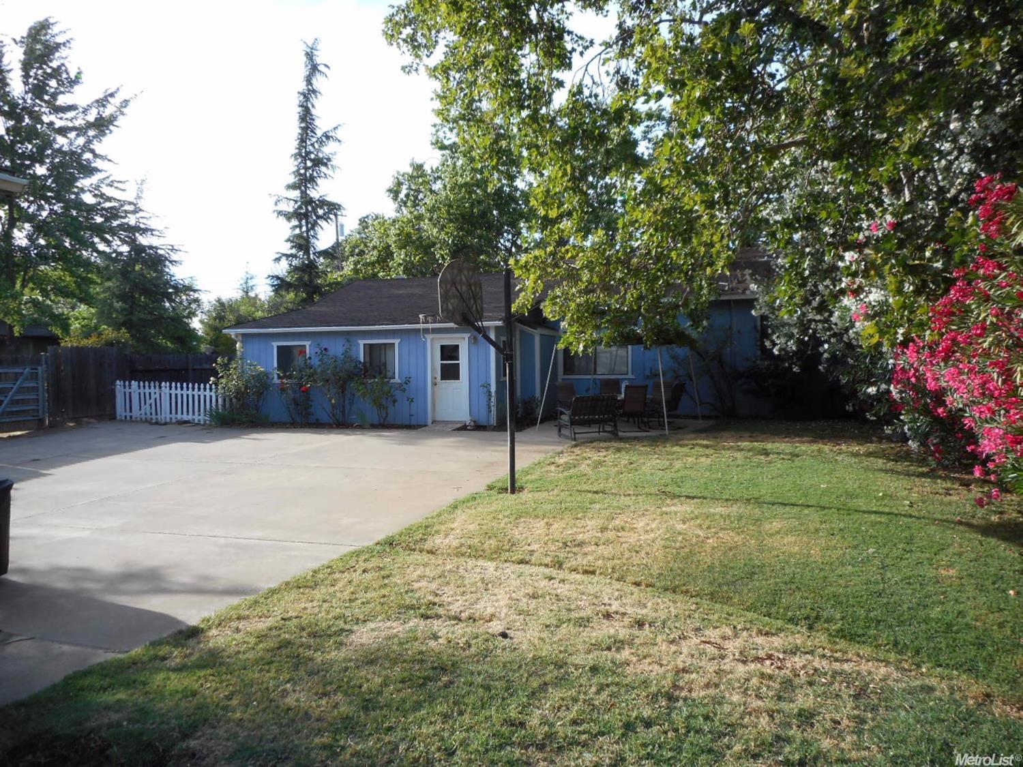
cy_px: 384
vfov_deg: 54.9
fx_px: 739
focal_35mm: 25
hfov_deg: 69.4
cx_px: 512
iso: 80
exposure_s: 1/250
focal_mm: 4.5
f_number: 3.7
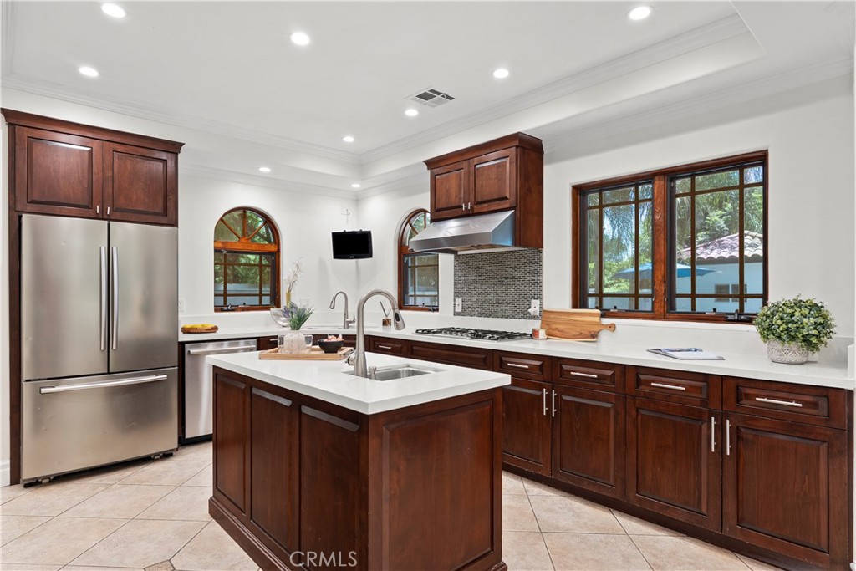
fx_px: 476
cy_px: 286
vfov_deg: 61.9
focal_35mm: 20
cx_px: 428
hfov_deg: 84.0
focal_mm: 20
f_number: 8
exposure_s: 1
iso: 250
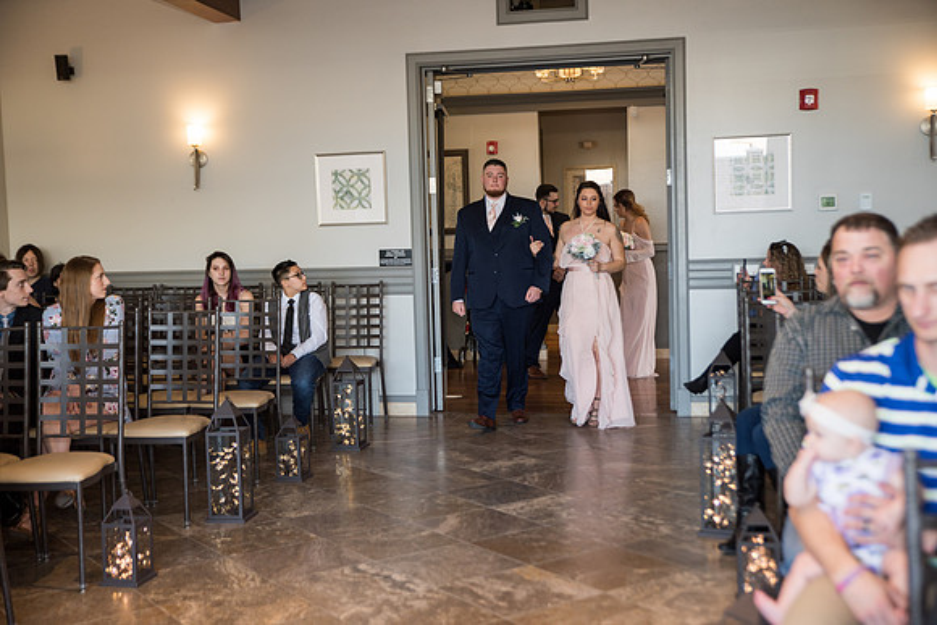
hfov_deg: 43.6
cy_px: 312
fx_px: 1171
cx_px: 468
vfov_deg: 29.9
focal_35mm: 45
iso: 500
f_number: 2.8
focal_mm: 45
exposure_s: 1/200
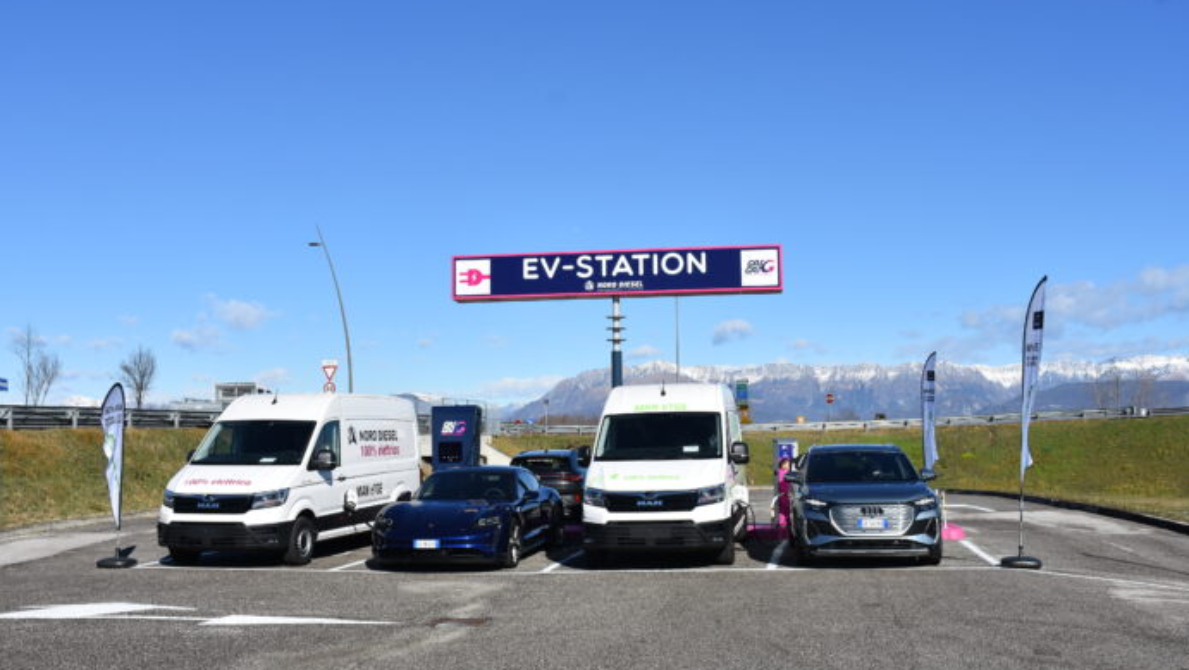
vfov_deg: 31.2
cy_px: 350
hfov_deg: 52.8
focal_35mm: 38
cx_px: 597
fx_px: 1198
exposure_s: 1/500
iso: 110
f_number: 8
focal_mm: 24
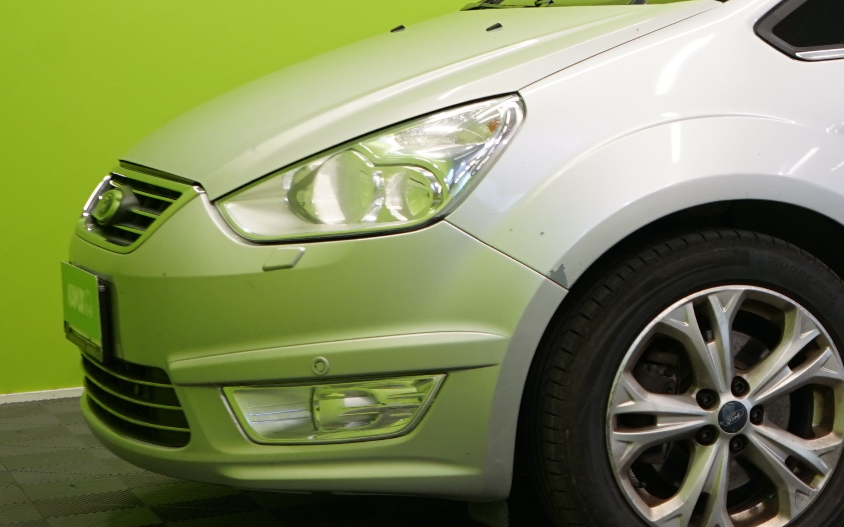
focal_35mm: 90
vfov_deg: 14.5
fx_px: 2070
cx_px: 1048
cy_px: 122
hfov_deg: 21.2
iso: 400
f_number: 5.6
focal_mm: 31
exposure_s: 1/25
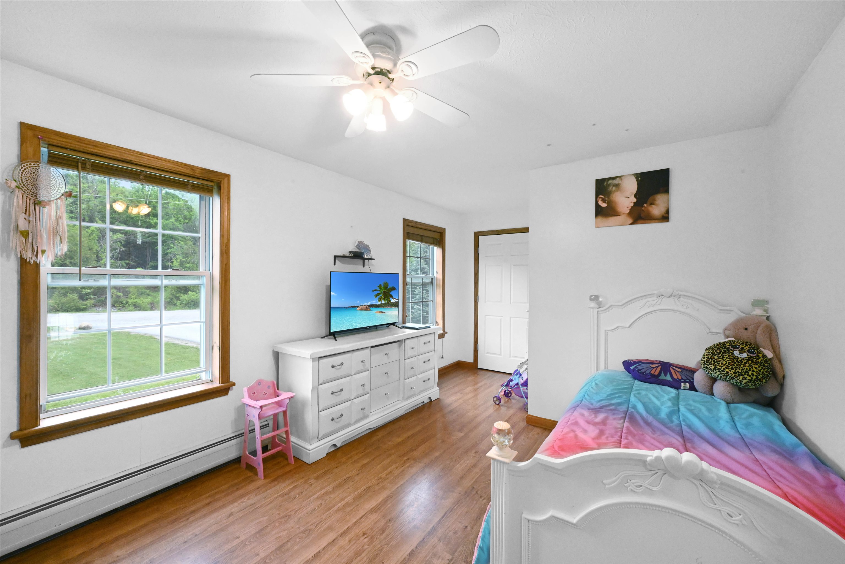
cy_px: 282
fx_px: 329
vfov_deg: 81.2
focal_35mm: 14
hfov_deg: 104.3
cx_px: 422
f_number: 14
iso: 4000
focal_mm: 14
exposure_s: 1/25
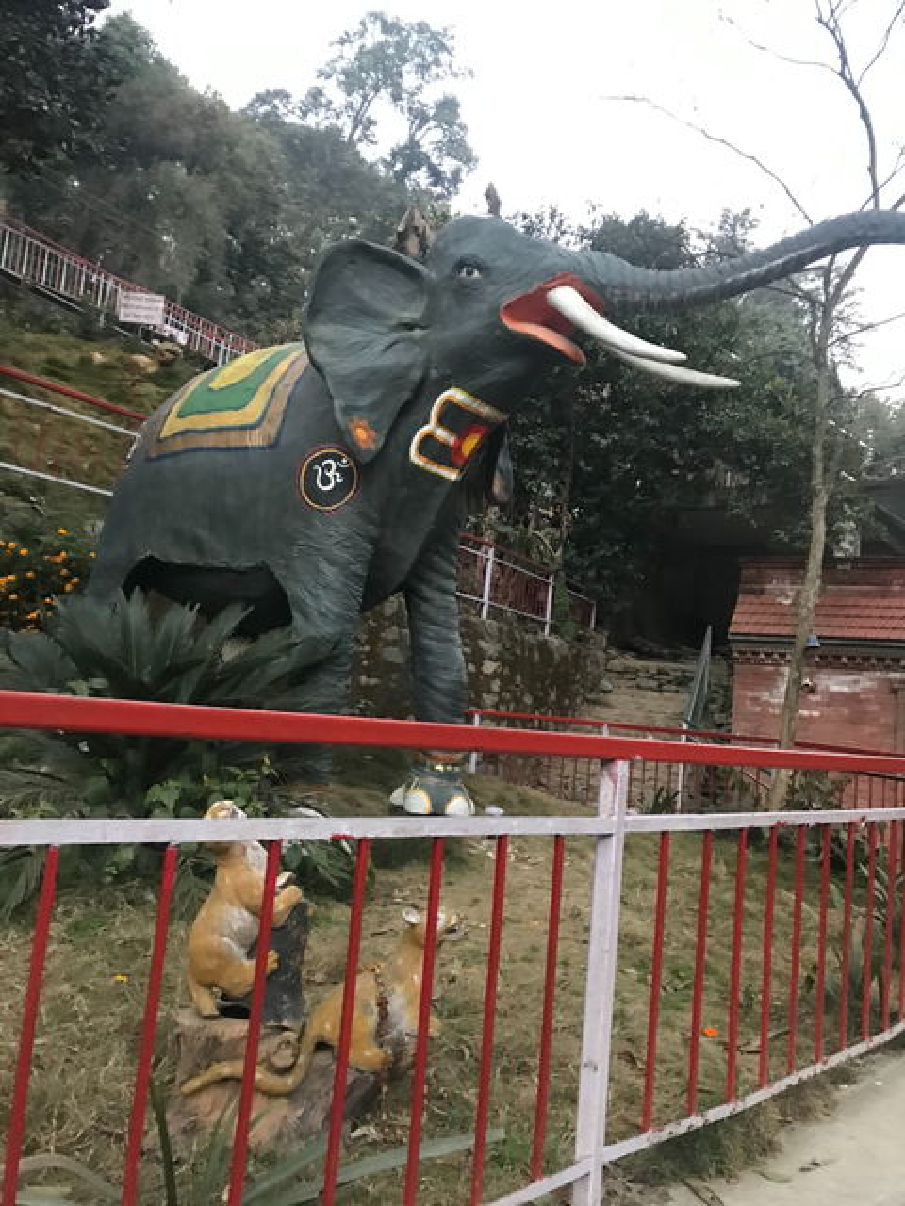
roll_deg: -4.8
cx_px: 452
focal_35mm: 28
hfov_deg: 49.7
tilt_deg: +6.4
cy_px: 603
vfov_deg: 63.4
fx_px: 976
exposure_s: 1/13
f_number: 1.8
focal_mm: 3.99
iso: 100
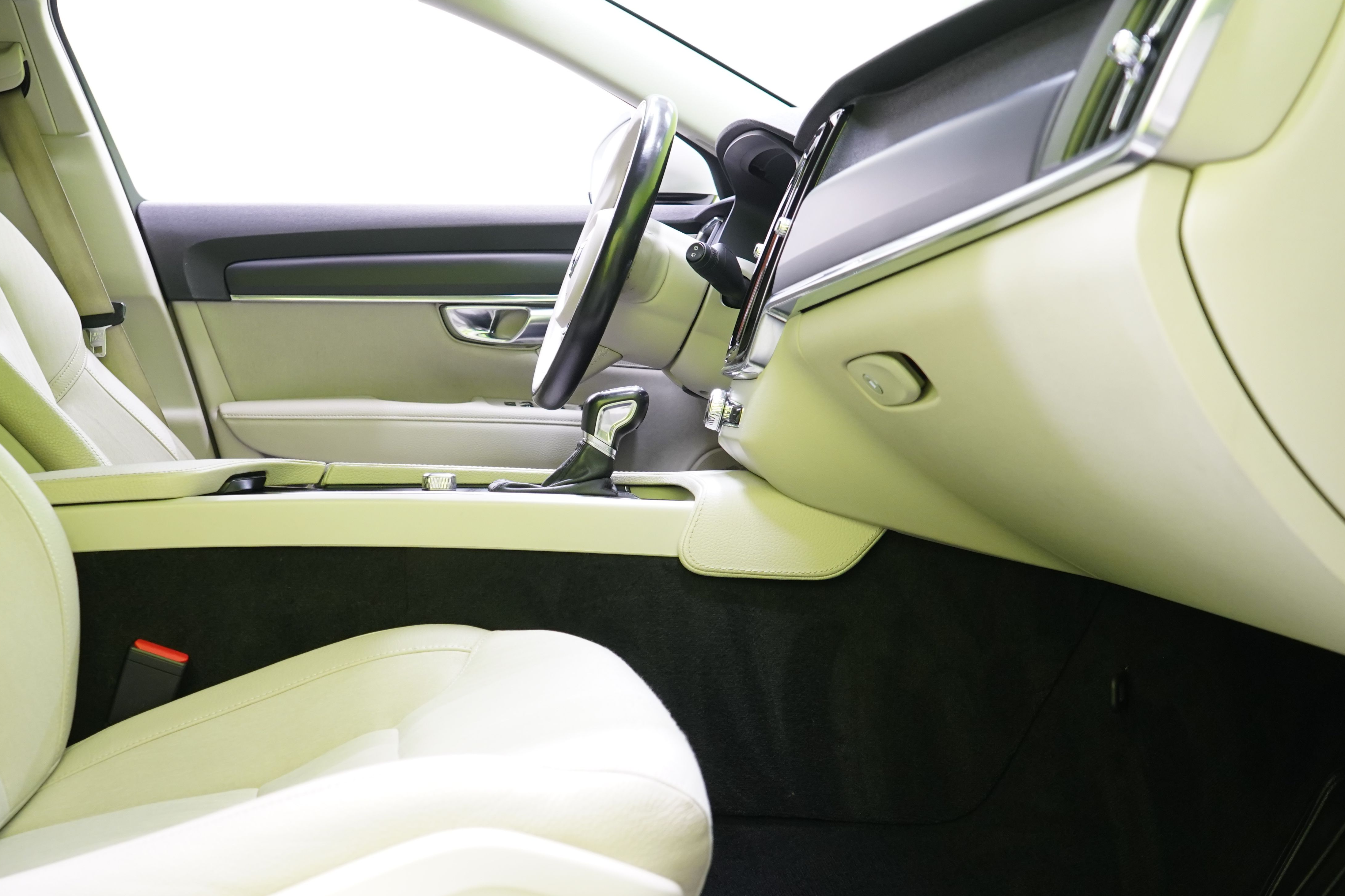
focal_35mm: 41
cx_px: 553
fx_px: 1532
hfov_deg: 47.2
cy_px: 522
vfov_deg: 32.6
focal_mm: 30
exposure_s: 1/20
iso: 2000
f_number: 5
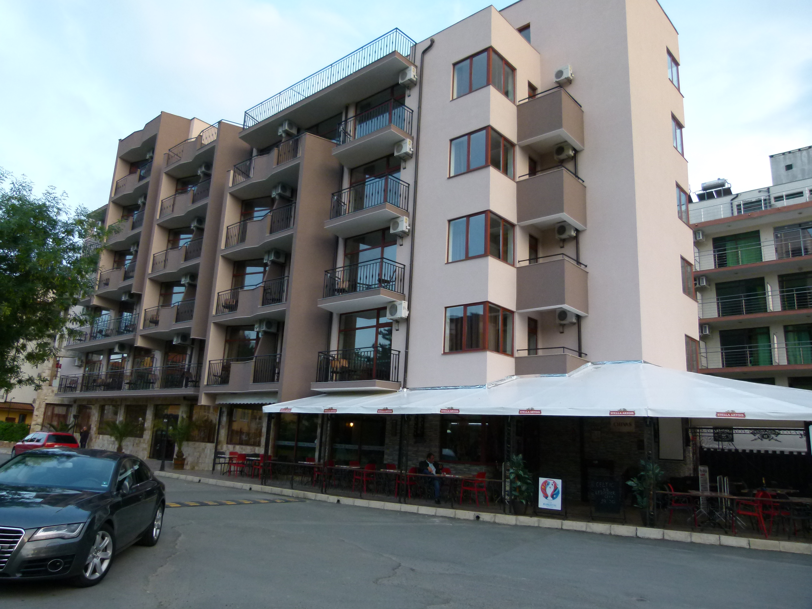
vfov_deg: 54.9
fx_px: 586
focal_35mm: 25
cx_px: 406
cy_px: 304
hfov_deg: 69.4
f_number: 2.8
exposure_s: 1/250
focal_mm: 4.5
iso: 200
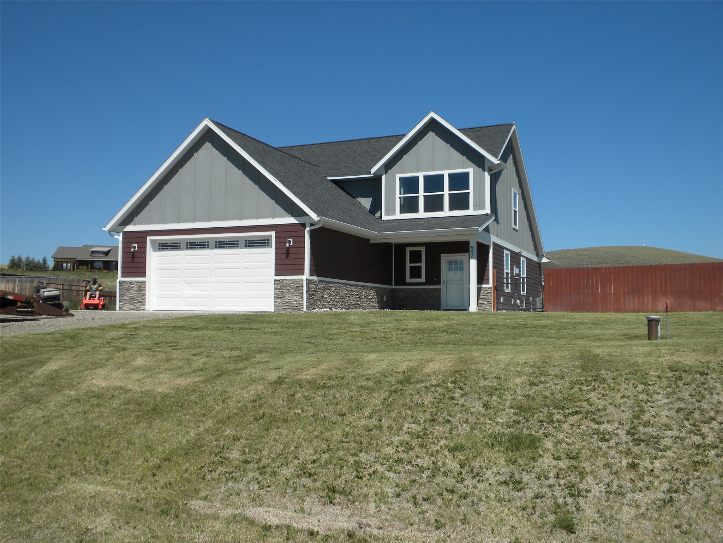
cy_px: 272
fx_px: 773
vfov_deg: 38.7
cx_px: 362
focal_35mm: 37
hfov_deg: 50.1
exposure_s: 1/166
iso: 64
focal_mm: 6.6
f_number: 10
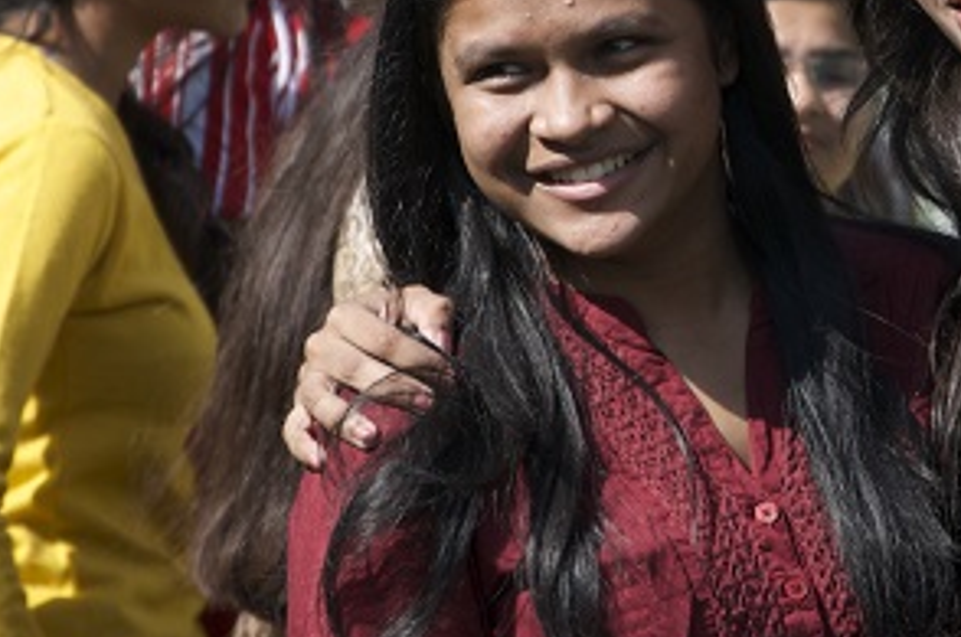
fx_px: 12833
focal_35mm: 482
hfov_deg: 4.3
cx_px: 758
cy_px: -10
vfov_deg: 2.8
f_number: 5.6
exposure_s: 1/250
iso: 100
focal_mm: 105
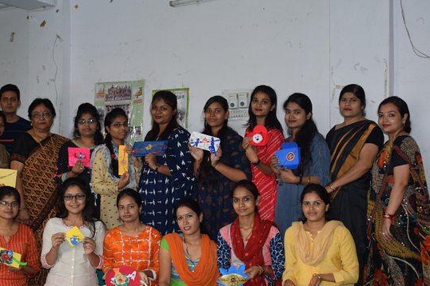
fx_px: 692
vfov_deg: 23.3
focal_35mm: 58
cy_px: 174
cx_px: 158
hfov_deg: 34.3
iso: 800
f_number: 3.8
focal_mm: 26
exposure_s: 1/160
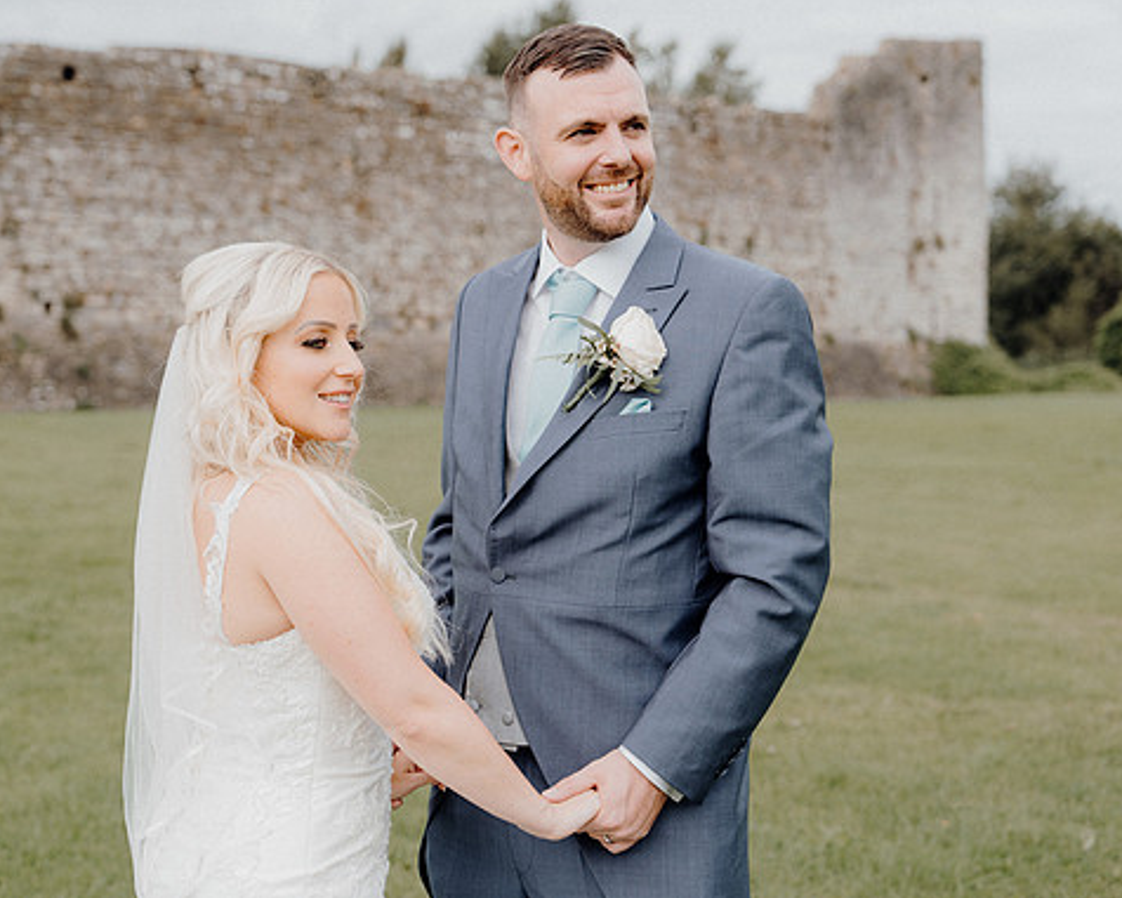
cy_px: 447
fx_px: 1860
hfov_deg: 33.5
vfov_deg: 27.1
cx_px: 507
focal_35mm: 56
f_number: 3.5
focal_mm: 49
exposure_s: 1/320
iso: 125
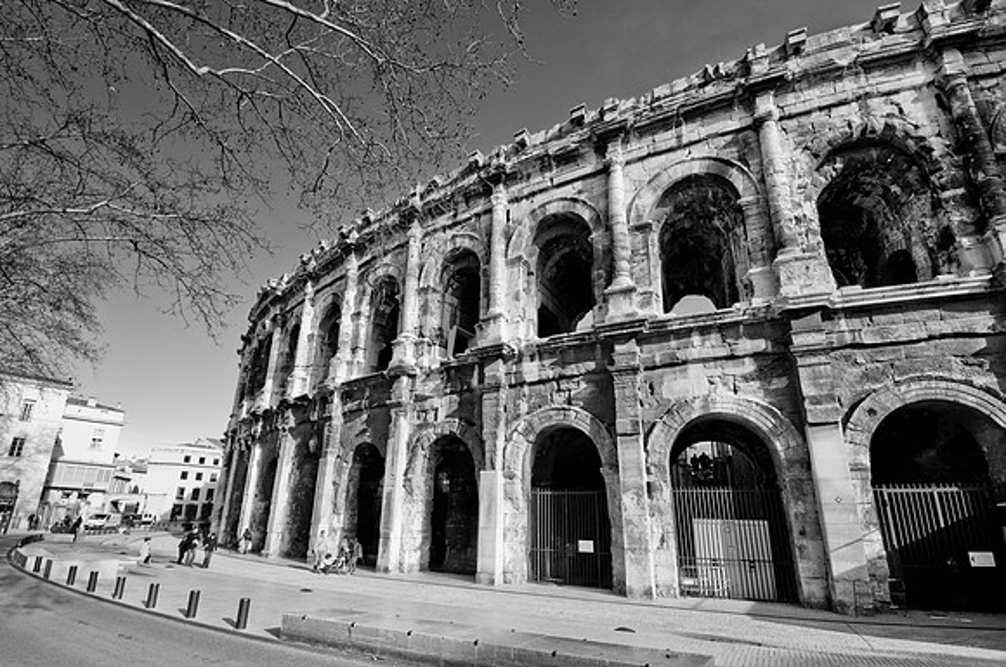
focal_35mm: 18
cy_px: 334
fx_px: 502
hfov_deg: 90.1
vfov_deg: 67.2
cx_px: 503
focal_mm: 12
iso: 200
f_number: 8
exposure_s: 1/250
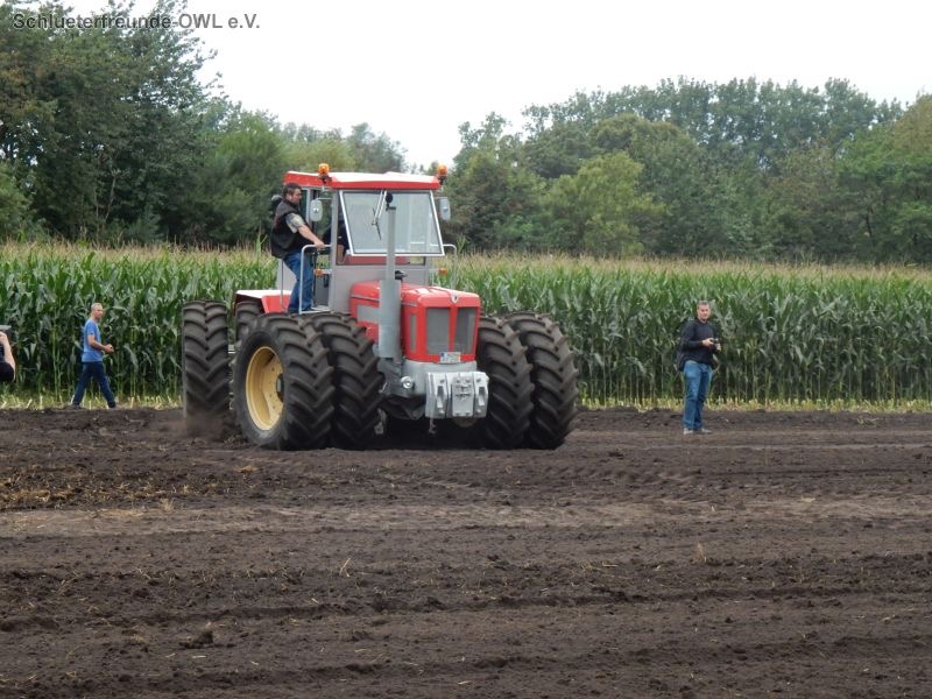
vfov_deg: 10.7
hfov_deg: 14.2
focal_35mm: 139
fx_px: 3742
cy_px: 350
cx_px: 466
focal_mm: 24.7
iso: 400
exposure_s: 1/250
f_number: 6
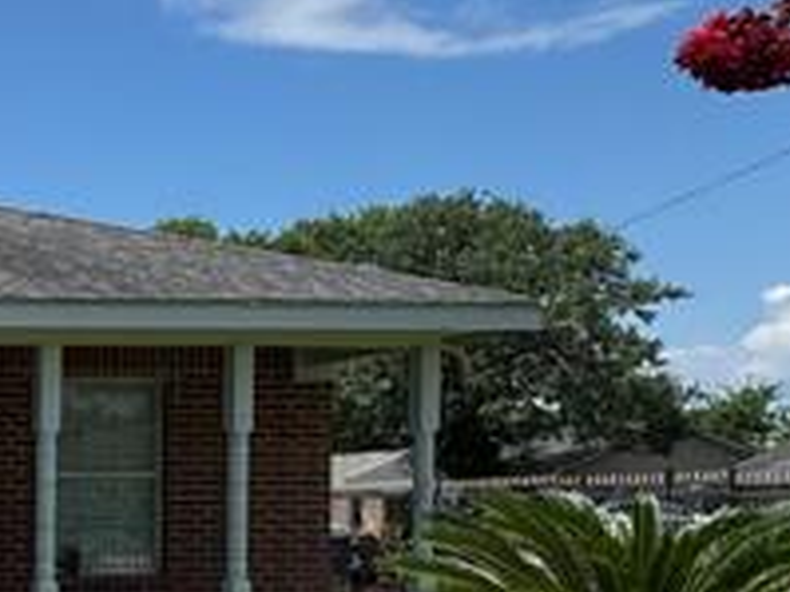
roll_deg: +0.5
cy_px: 536
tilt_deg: +0.3
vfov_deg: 20.0
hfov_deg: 20.8
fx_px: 1642
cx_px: -544
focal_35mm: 72
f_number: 2.2
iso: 40
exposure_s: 1/1748
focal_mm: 2.22
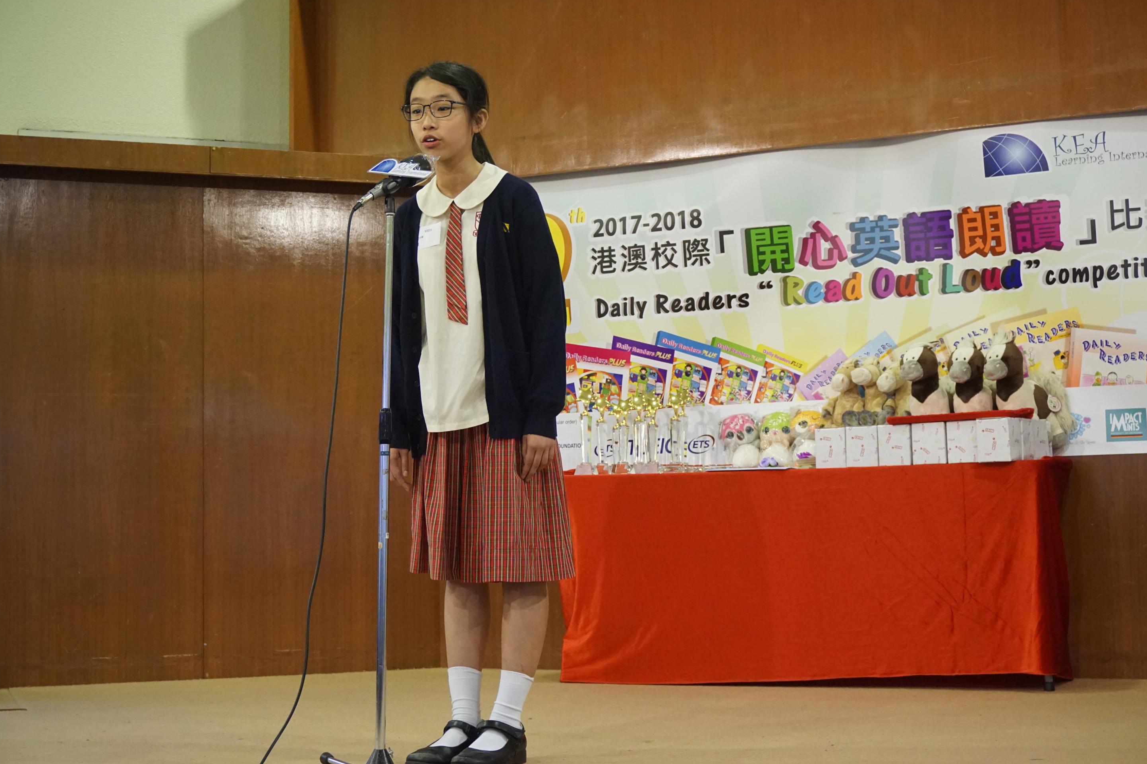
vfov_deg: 24.0
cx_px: 578
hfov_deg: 35.3
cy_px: 379
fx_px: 1800
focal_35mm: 57
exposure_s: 1/60
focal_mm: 37
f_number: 5.6
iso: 2000
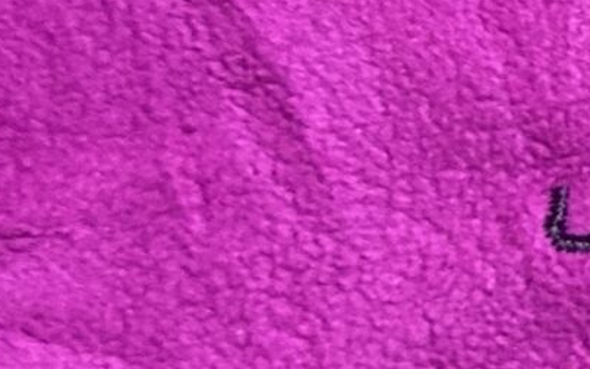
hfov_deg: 11.0
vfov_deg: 7.4
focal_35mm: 175
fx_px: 2814
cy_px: -98
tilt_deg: -68.3
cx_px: 1129
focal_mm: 5.7
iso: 400
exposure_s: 1/33
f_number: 1.5
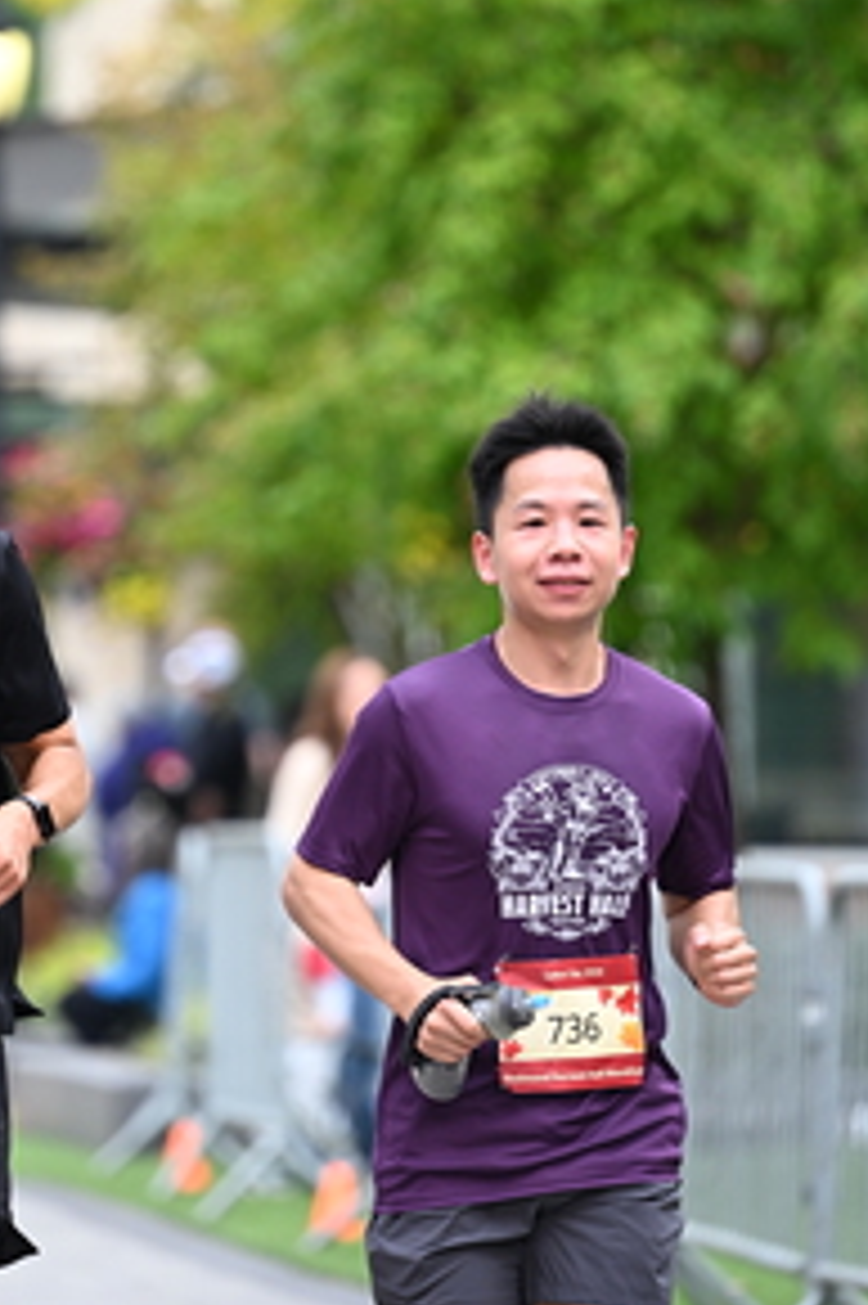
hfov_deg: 4.1
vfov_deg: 6.2
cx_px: 254
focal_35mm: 332
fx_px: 12021
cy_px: 594
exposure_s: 1/1250
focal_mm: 175
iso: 640
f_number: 2.8
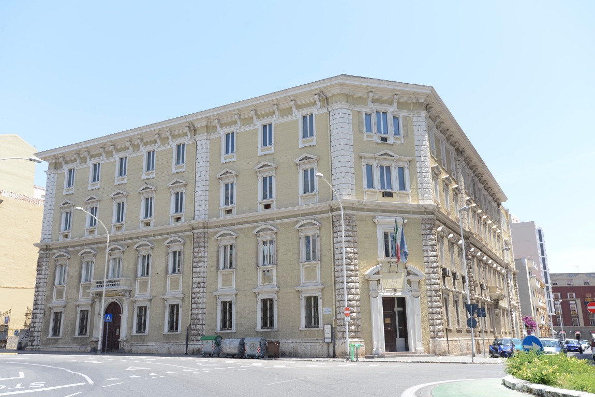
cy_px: 198
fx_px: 529
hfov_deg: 58.7
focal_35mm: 32
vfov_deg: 41.2
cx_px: 298
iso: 100
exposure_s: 1/160
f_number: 8
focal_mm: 32
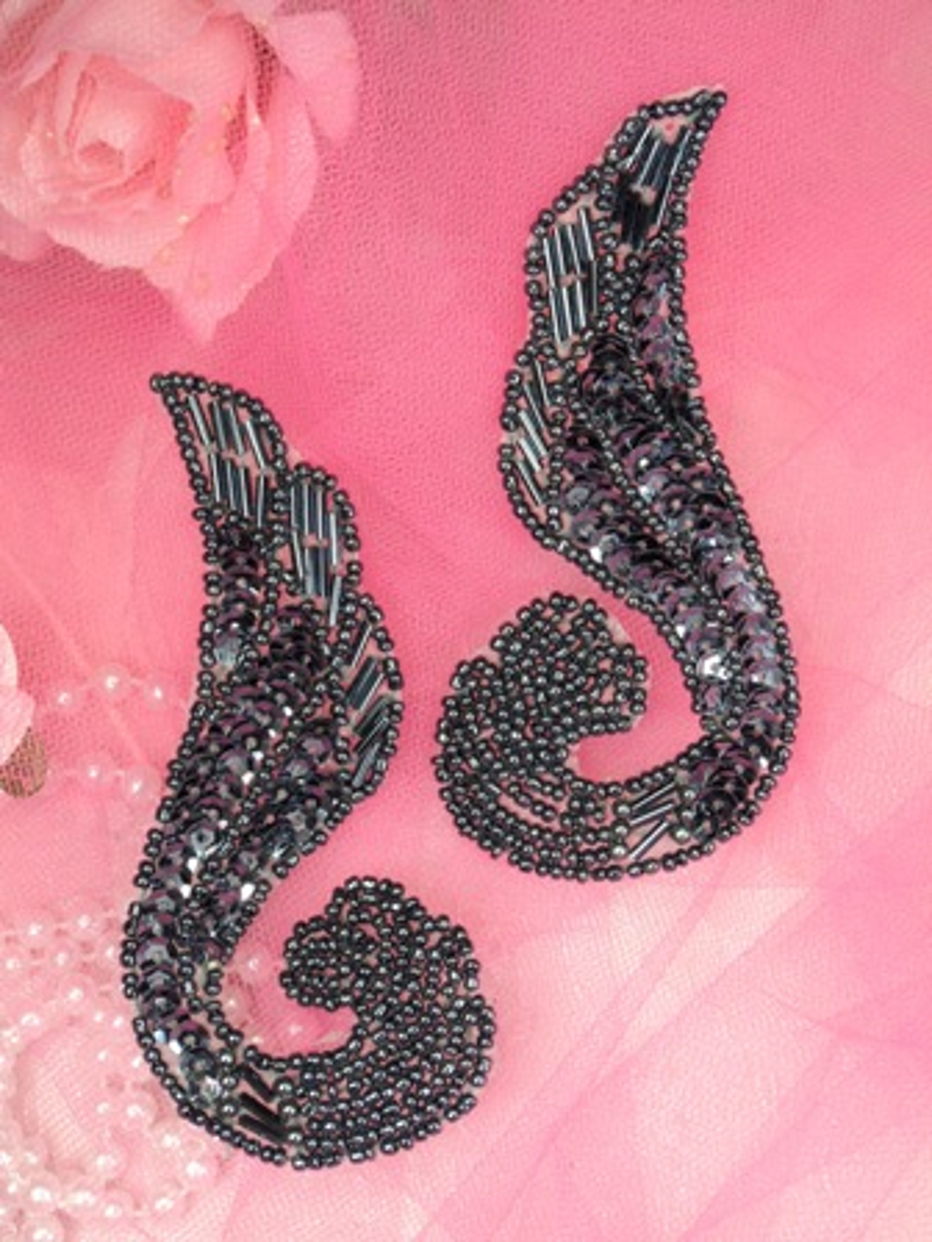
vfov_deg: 33.2
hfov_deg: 25.2
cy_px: 621
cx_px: 466
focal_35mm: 58
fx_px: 2082
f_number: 5.5
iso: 80
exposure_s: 1/90
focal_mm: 10.4
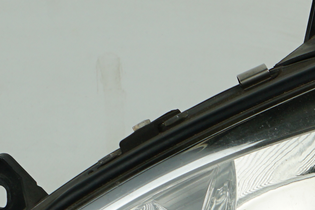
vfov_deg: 7.3
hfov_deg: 10.7
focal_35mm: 188
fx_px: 1645
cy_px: 231
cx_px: 390
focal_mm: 37
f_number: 9
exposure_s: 1/200
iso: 200
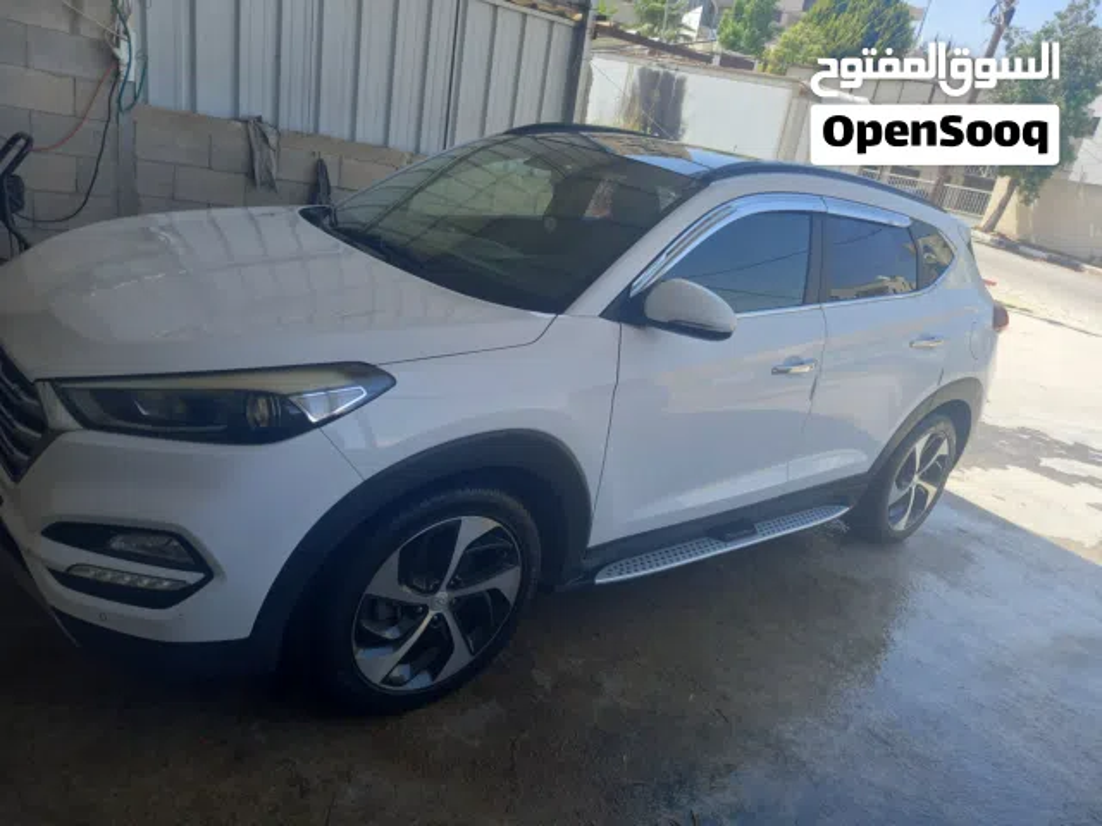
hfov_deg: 69.4
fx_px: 796
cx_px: 551
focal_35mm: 25
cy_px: 413
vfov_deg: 54.9
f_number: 2
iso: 25
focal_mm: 4.6
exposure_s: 1/125
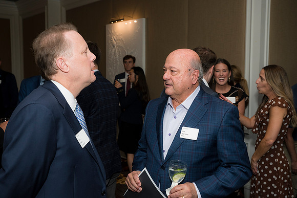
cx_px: 148
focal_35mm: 45
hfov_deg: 43.6
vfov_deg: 29.9
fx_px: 371
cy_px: 99
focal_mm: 45
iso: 800
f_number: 5.6
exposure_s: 1/125
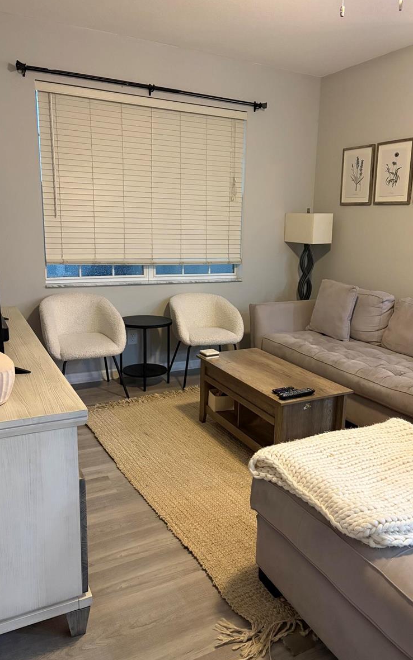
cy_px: 329
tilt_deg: -11.9
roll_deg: -1.5
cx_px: 240
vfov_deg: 66.5
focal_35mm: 28
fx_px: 504
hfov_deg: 44.4
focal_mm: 5.96
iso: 500
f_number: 1.6
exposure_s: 1/60
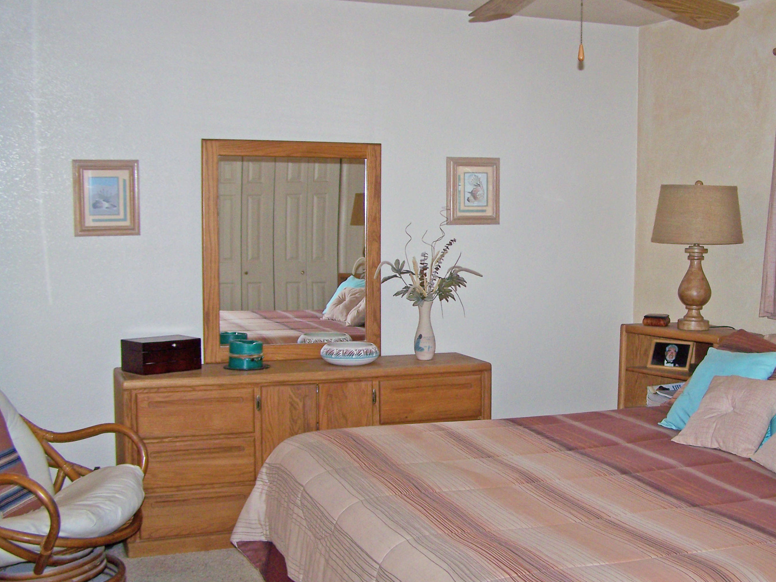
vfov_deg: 30.9
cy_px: 295
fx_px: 1054
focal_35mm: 47
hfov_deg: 40.2
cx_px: 479
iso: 80
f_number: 2.8
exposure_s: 1/60
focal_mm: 6.3
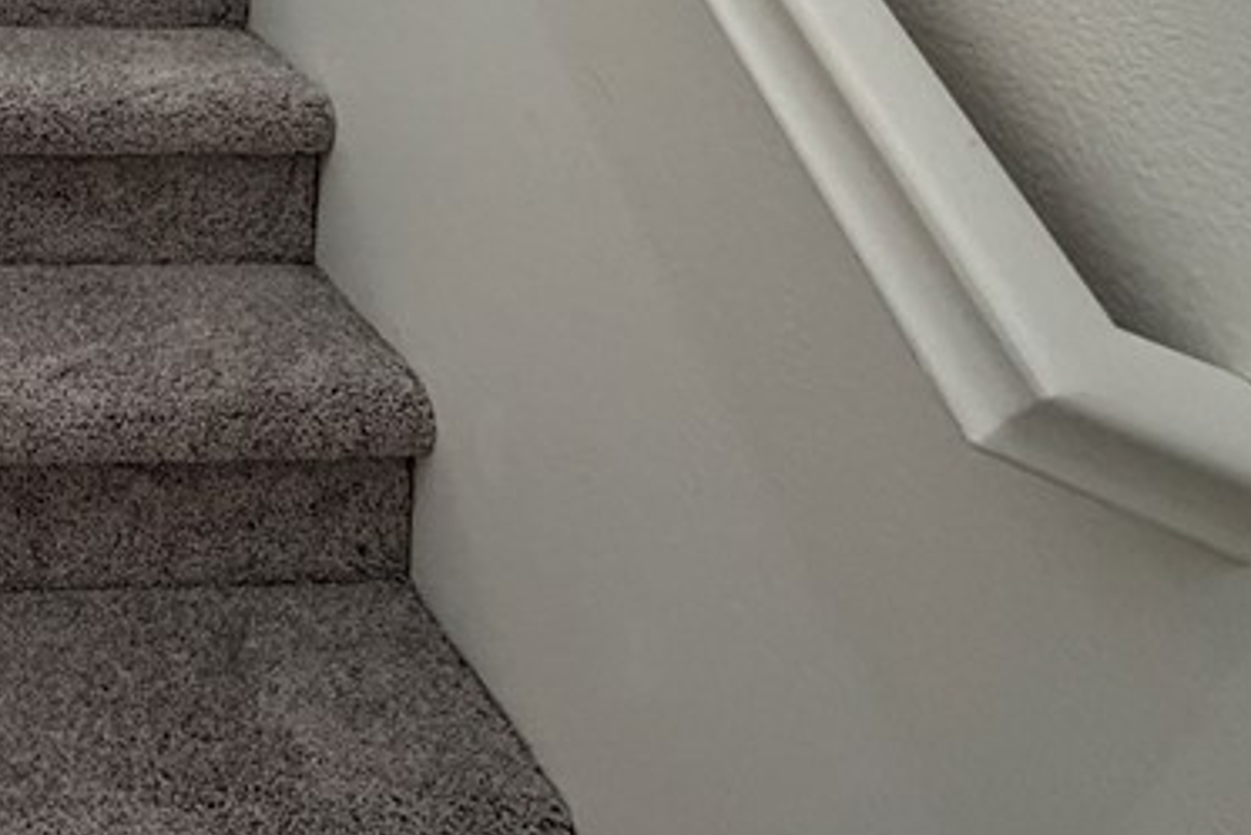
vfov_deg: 28.9
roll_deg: -0.5
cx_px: -127
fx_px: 1390
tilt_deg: -7.5
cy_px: -171
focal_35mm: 40
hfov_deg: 39.5
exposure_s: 1/60
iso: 250
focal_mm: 2.22
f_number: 2.2
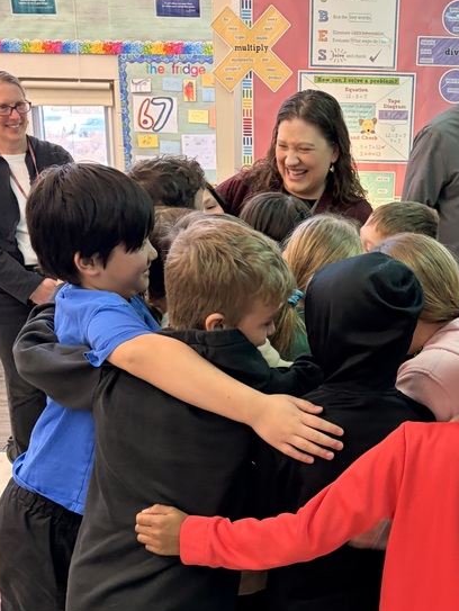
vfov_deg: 38.6
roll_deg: +0.9
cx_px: 342
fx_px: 865
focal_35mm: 49
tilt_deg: -19.0
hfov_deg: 29.3
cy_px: 389
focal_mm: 5.96
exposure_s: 1/60
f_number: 1.6
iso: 250
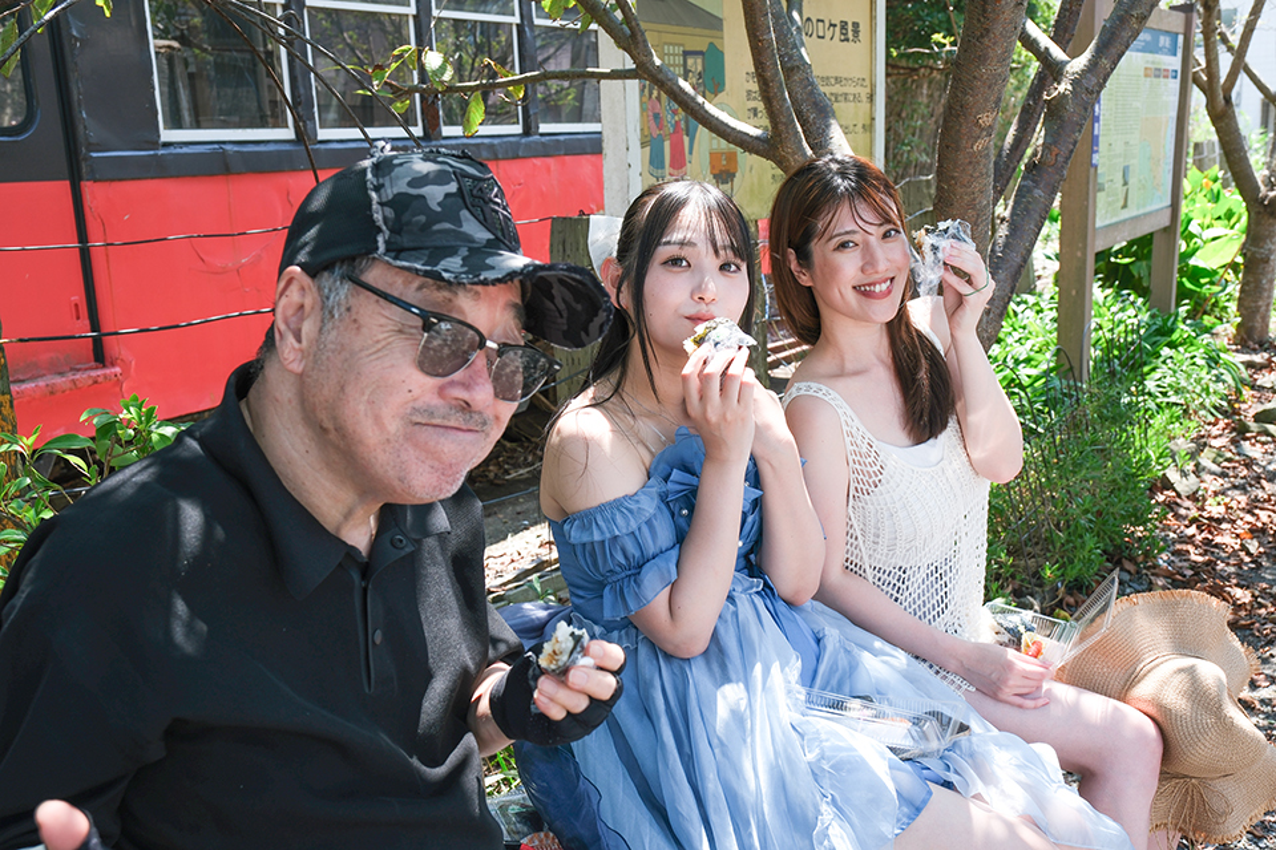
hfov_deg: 54.4
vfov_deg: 37.9
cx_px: 638
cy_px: 425
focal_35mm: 35
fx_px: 1240
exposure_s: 1/210
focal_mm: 23.4
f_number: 5.6
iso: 160
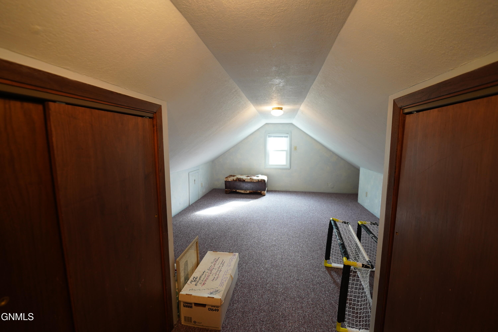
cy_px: 166
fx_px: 203
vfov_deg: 78.5
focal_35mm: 15
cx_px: 249
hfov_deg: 101.5
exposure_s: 1/30
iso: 1000
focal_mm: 14.7
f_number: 2.8
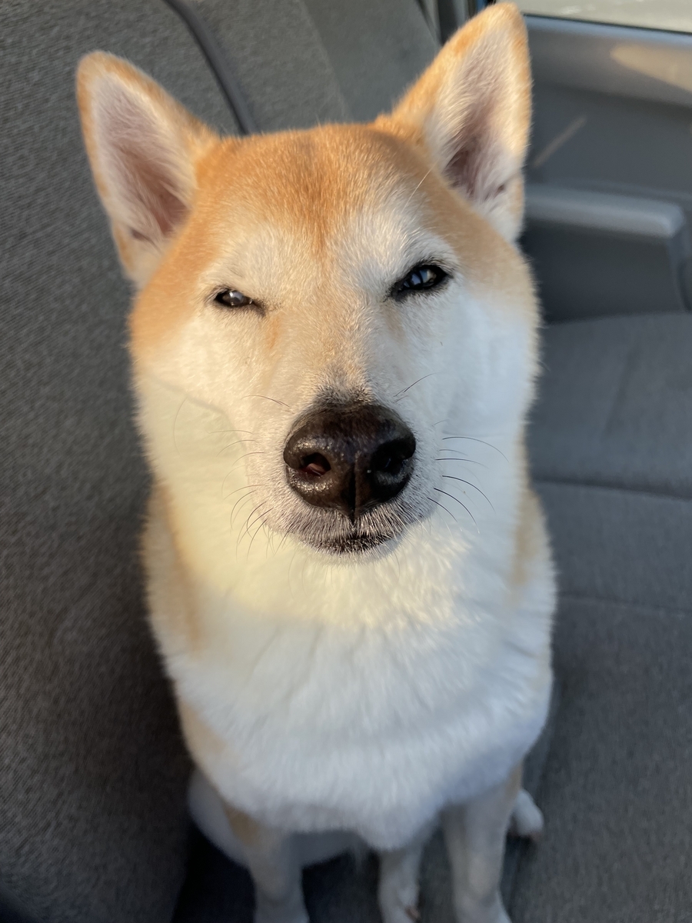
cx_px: 346
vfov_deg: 67.3
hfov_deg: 53.1
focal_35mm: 26
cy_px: 462
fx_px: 693
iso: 32
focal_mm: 4.2
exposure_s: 1/754
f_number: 1.6
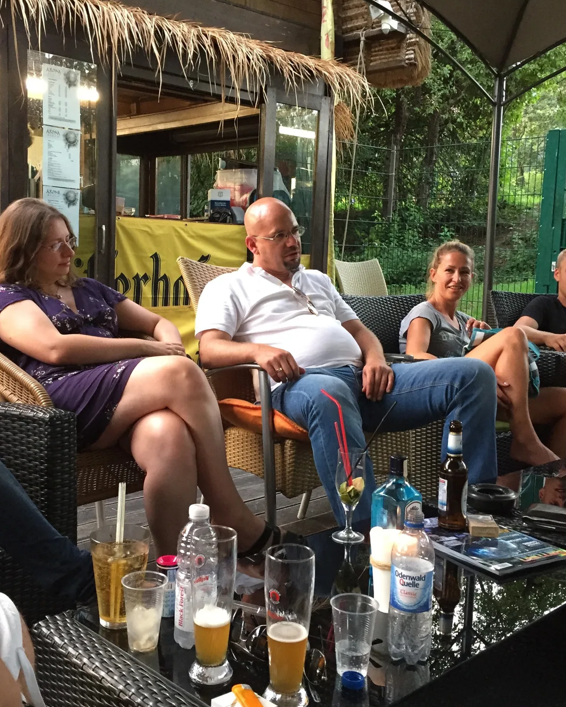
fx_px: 796
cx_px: 273
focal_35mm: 38
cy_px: 353
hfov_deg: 39.2
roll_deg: -2.9
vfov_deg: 47.9
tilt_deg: -6.3
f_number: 2.2
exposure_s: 1/30
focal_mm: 4.15
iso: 200
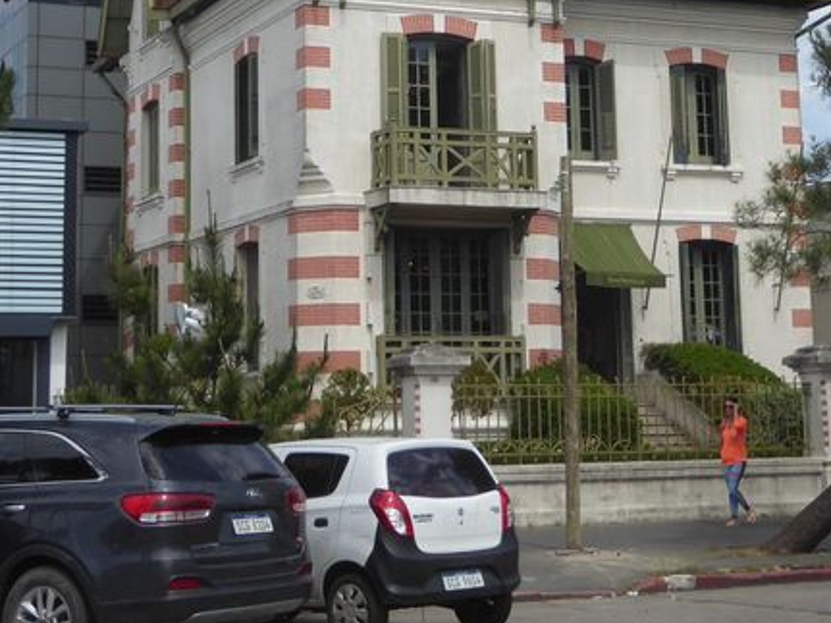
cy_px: 102
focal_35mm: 78
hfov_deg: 25.0
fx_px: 1872
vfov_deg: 18.7
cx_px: 324
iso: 80
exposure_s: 1/800
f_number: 3.8
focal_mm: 7.2
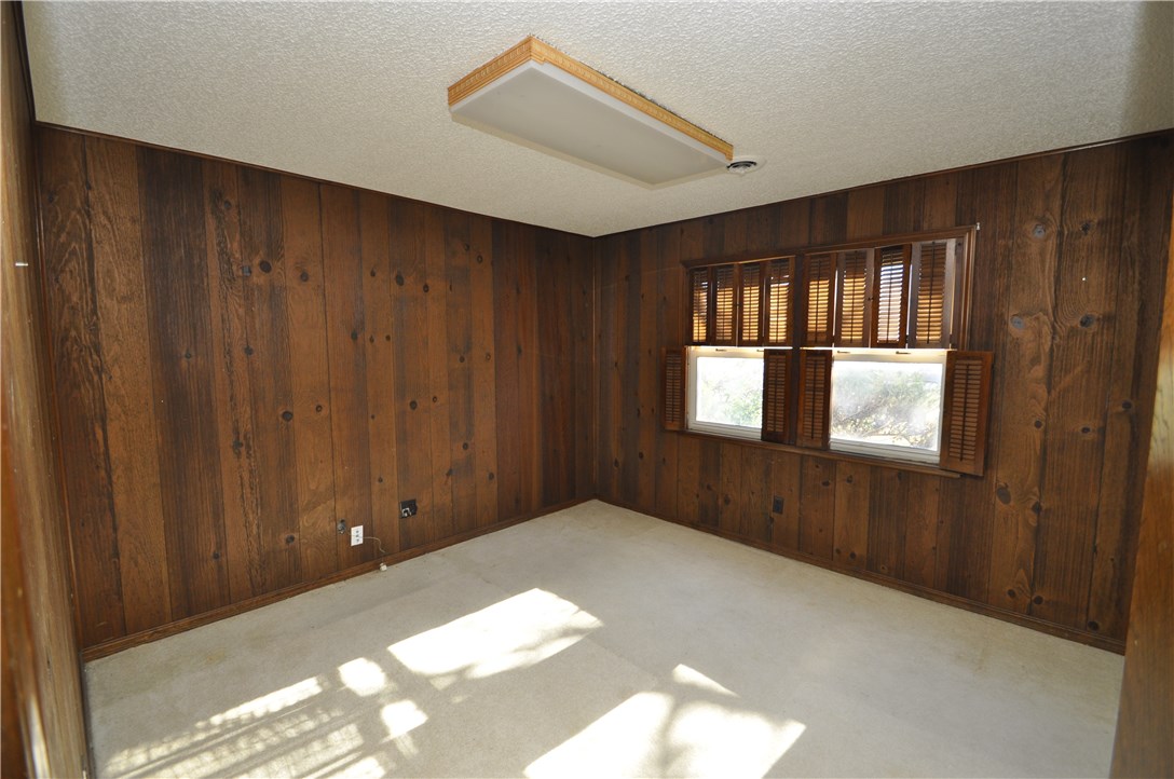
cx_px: 587
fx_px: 488
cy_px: 390
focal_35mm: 15
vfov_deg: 77.1
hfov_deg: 100.5
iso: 400
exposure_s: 1/60
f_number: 4
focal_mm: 10
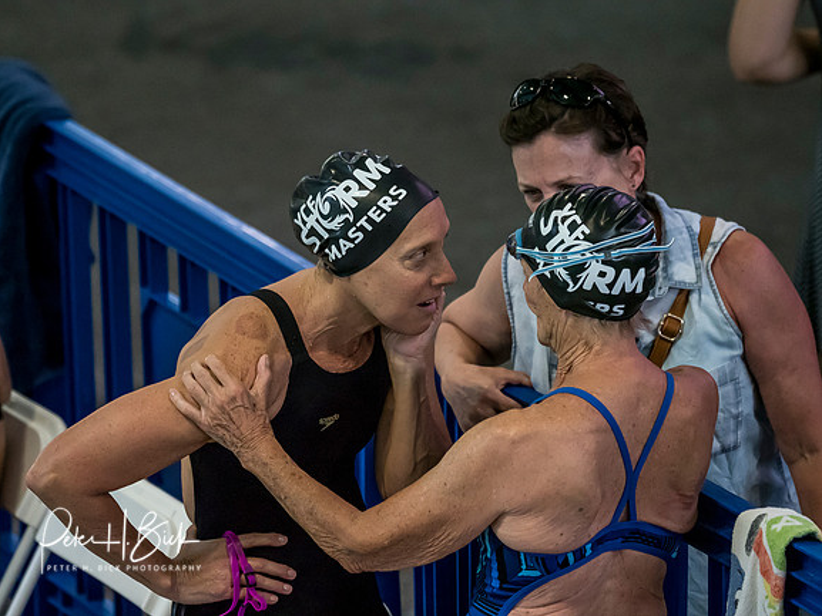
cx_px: 410
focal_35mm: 403
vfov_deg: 3.7
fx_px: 9572
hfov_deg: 4.9
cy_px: 308
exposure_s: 1/1000
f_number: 2.8
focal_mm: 200
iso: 4000
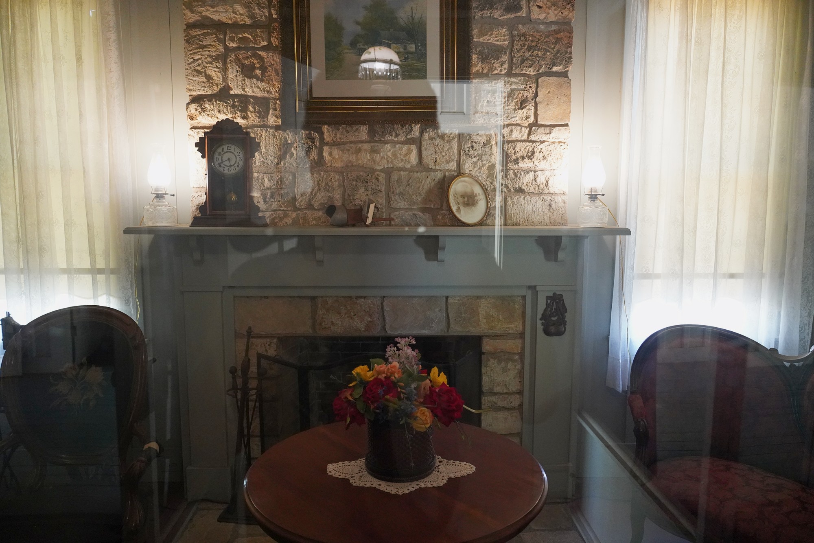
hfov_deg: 65.5
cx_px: 407
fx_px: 633
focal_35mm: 28
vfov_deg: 46.4
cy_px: 272
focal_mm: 28
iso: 6400
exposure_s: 1/100
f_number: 4
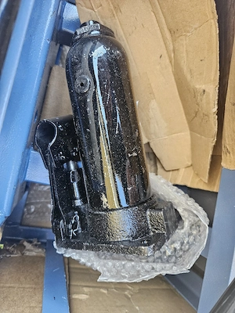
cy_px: 156
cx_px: 118
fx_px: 208
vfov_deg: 73.9
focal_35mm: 23
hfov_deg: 58.9
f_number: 1.8
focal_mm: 5.4
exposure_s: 1/101
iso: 250
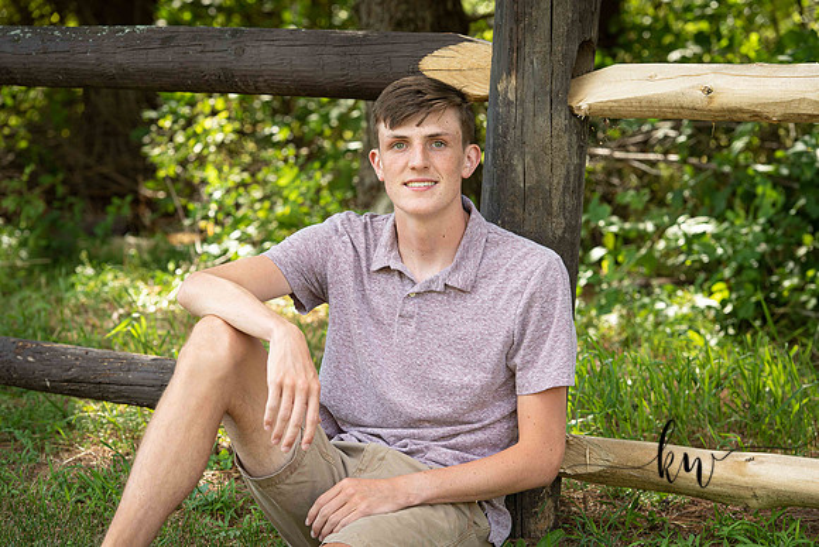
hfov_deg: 16.8
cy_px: 274
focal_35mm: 122
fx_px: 2776
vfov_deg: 11.2
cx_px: 410
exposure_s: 1/200
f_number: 5.6
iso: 400
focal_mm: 122
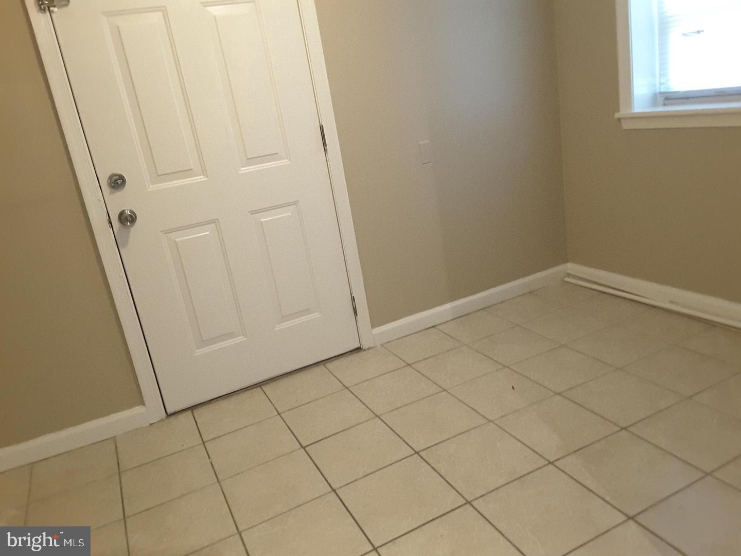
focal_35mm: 31
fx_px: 664
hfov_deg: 58.4
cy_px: 278
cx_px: 370
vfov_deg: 45.4
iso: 250
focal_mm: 2.9
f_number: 1.9
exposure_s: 1/24
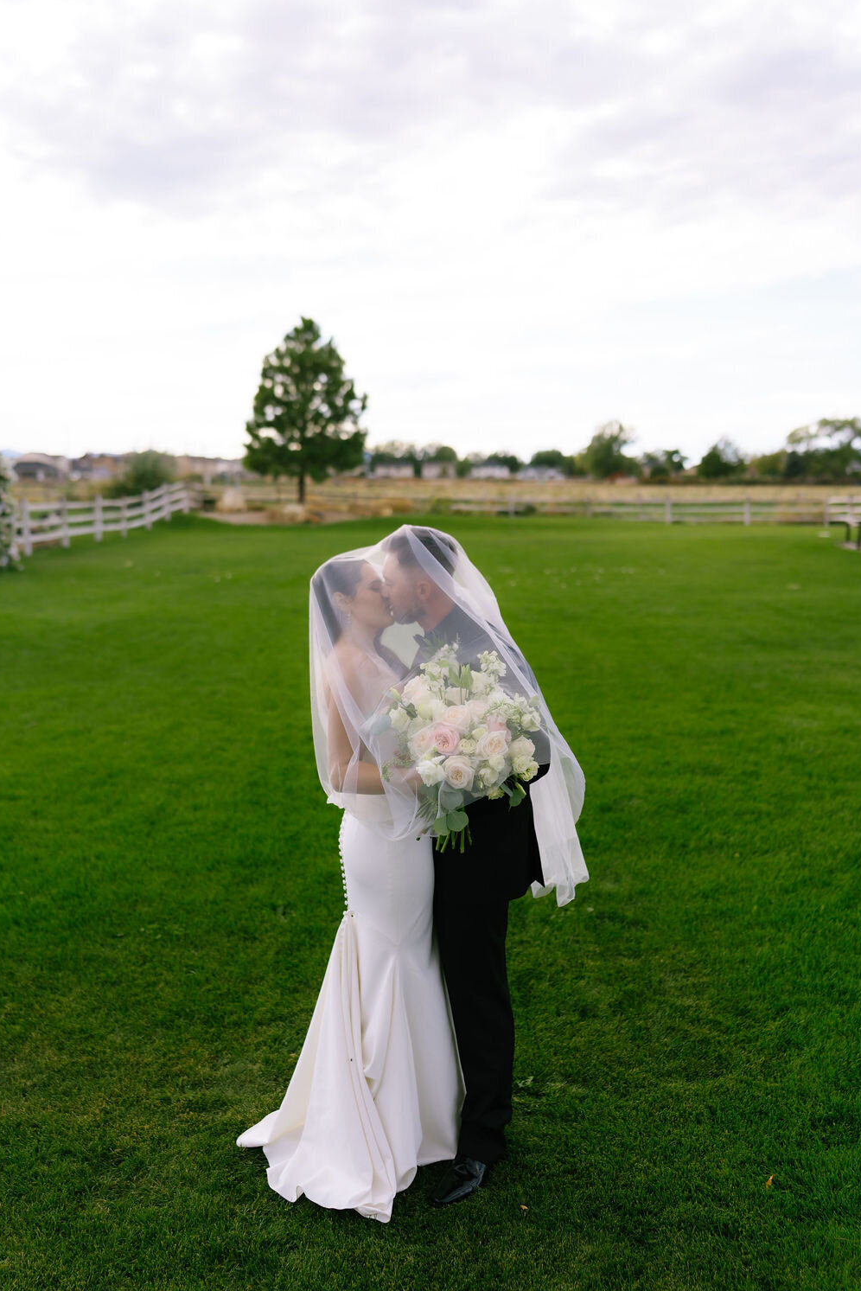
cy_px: 655
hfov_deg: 36.9
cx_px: 435
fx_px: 1291
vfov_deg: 53.1
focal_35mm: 36
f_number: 2.2
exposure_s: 1/2000
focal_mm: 35
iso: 160
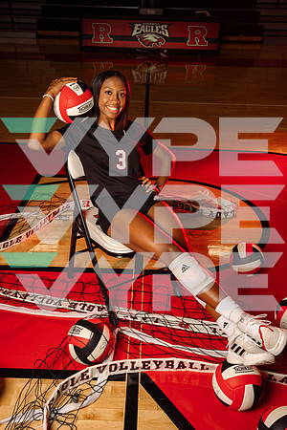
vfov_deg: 50.7
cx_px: 144
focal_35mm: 38
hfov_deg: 35.1
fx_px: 454
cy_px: 215
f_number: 8
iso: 160
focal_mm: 38
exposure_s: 1/250
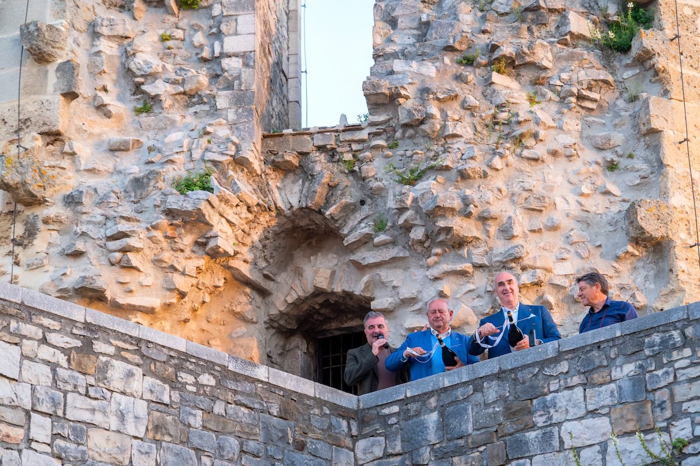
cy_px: 233
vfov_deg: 15.0
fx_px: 1769
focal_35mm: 91
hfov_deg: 22.4
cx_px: 350
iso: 800
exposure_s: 1/200
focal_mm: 91
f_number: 5
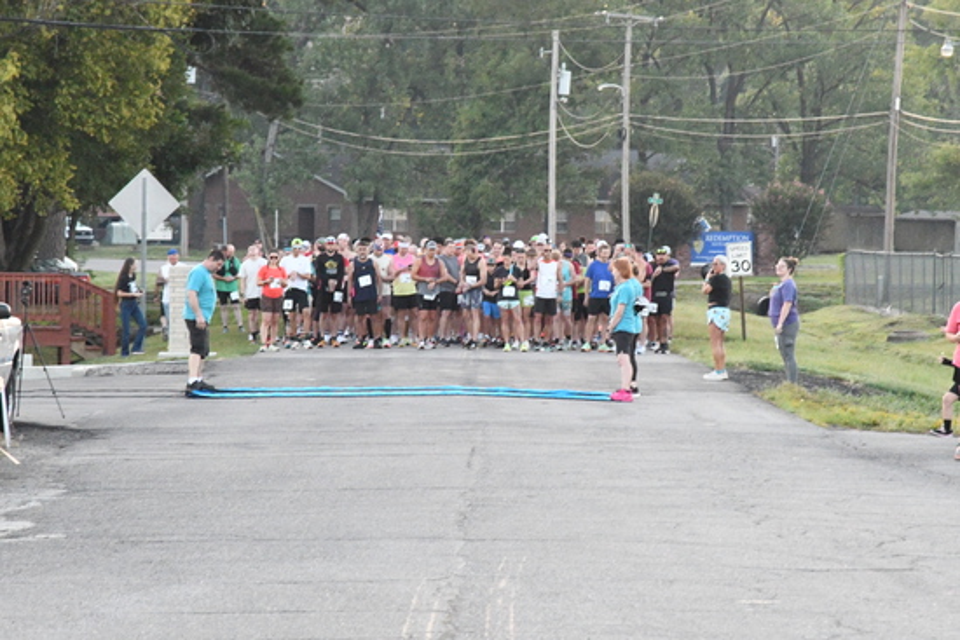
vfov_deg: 5.7
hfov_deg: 8.6
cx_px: 480
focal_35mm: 240
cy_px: 320
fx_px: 6401
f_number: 13
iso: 8000
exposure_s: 1/250
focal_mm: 120
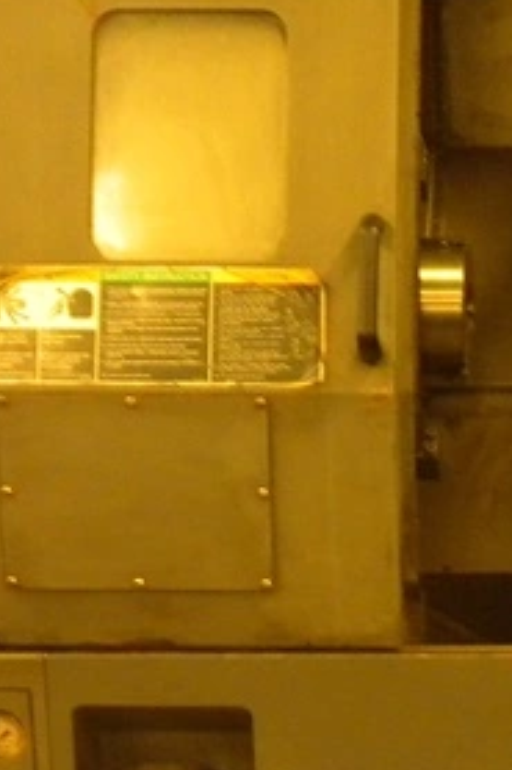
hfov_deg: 12.8
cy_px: 475
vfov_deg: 19.6
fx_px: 2221
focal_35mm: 104
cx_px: 628
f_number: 3.5
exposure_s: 1/14.8
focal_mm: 6.6
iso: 400
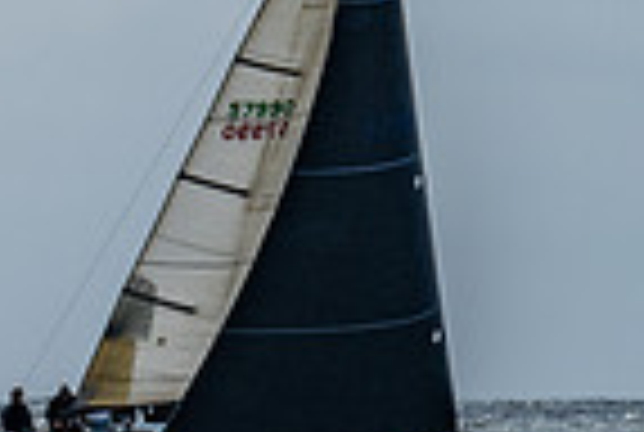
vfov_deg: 1.9
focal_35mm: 737
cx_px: -424
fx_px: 13212
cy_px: 125
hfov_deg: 2.8
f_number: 6.3
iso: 200
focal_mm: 120
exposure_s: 1/3200
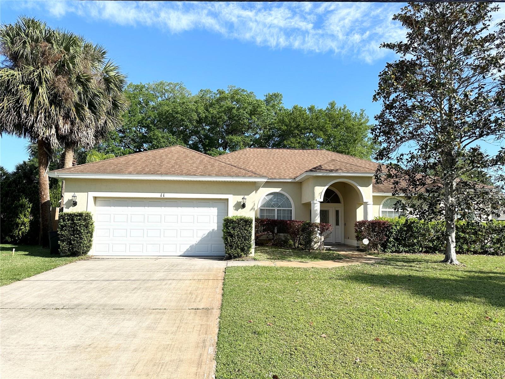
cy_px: 190
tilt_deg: +4.9
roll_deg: -0.7
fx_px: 350
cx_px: 252
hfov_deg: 71.6
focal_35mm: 24
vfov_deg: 56.8
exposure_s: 1/4184
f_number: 1.78
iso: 80
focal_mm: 6.86
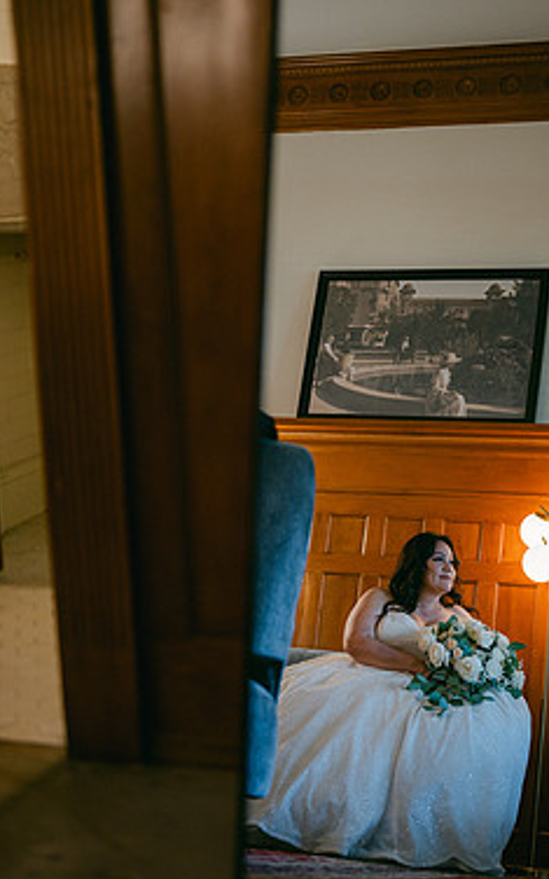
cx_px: 345
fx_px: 1460
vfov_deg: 33.5
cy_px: 458
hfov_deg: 21.2
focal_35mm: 61
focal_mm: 50
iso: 720
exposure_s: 1/125
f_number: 1.8
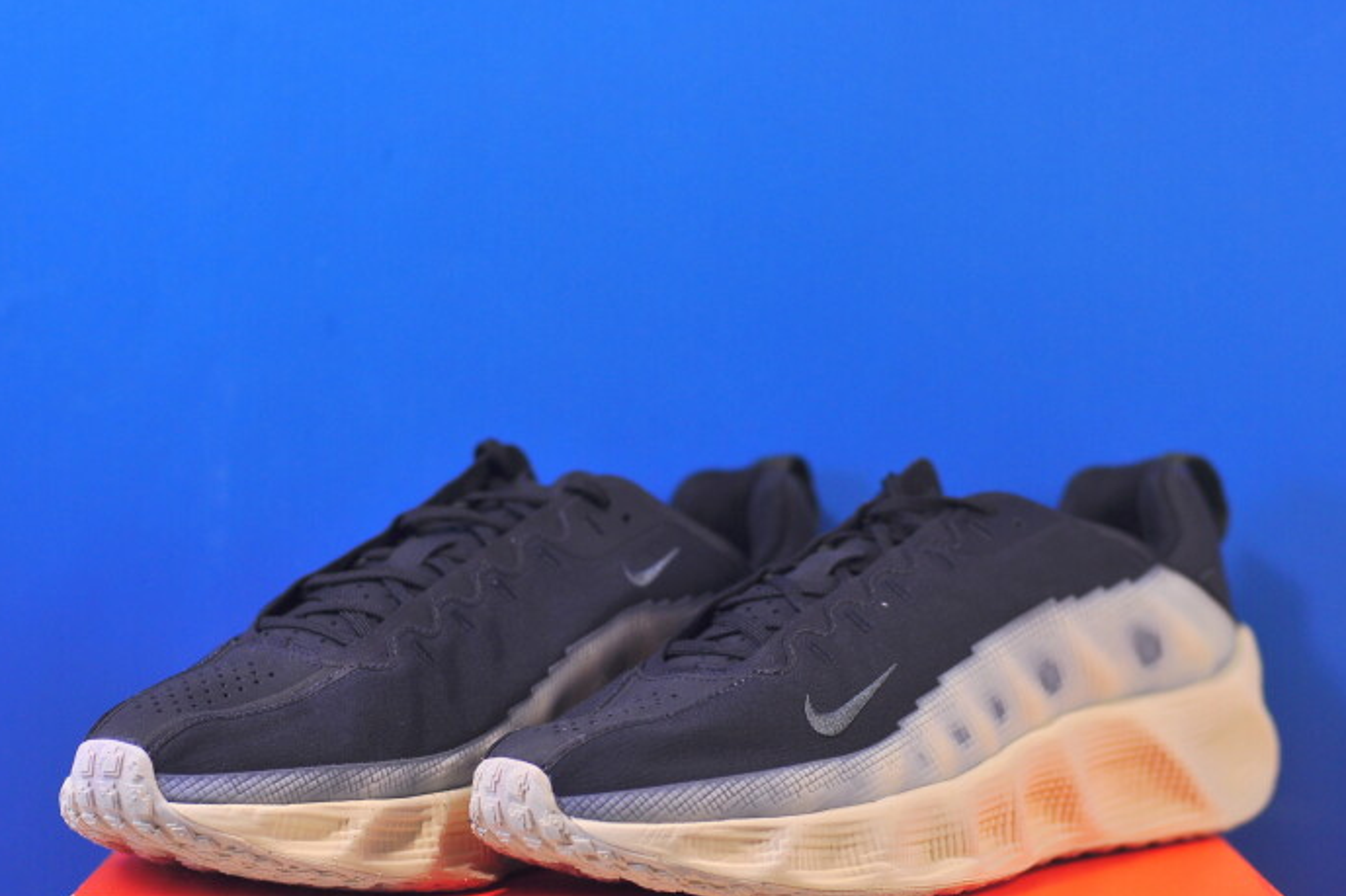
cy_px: 499
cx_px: 666
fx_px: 3252
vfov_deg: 15.7
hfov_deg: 23.4
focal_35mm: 87
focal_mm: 50
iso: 250
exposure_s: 1/320
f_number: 2.5
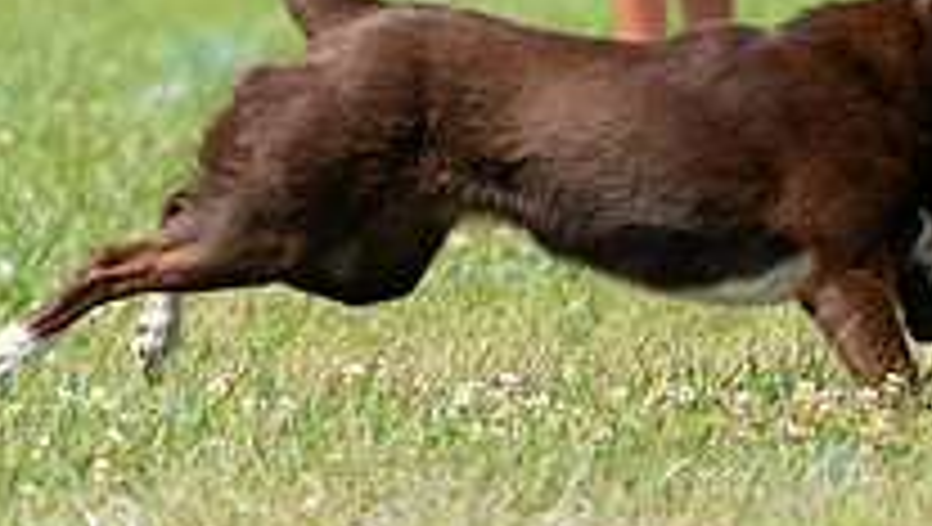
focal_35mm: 692
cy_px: -196
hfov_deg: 3.1
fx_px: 17121
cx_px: 459
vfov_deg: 1.8
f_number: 5.6
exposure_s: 1/4000
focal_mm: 236
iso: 1250
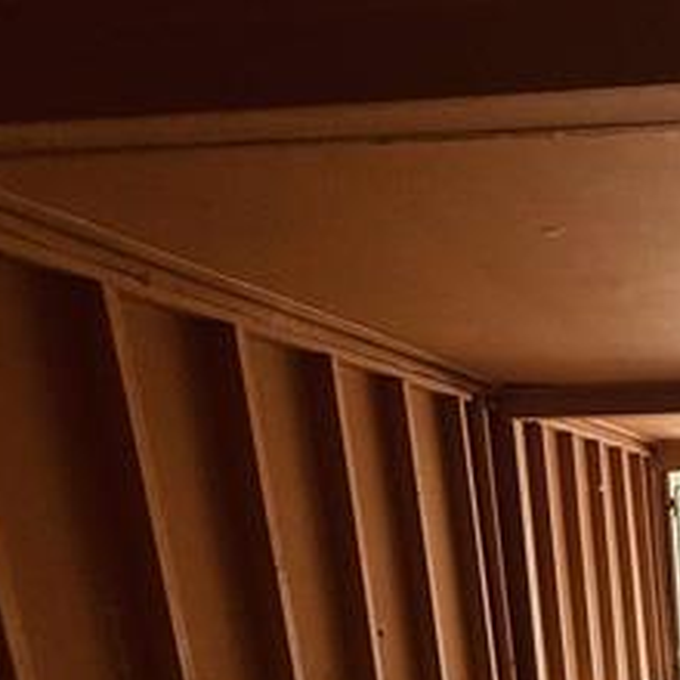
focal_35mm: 36
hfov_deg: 34.3
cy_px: 714
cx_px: 862
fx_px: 800
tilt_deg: -10.4
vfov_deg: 39.3
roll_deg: +2.0
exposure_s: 1/99
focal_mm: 2.22
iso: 100
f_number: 2.2
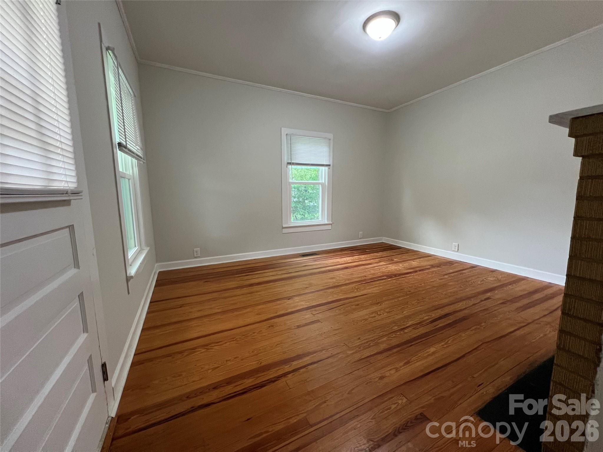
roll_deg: +0.9
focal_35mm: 13
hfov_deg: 106.2
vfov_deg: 89.9
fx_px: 226
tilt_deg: -8.6
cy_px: 226
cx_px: 302
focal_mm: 1.57
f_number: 1.8
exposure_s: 1/60
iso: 320
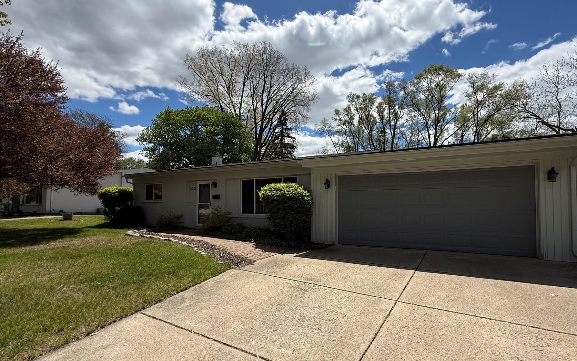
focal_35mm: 17
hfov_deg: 94.0
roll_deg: +0.0
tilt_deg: +3.0
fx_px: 267
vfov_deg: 67.9
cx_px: 321
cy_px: 196
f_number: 2.2
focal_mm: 2.22
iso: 64
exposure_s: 1/2841
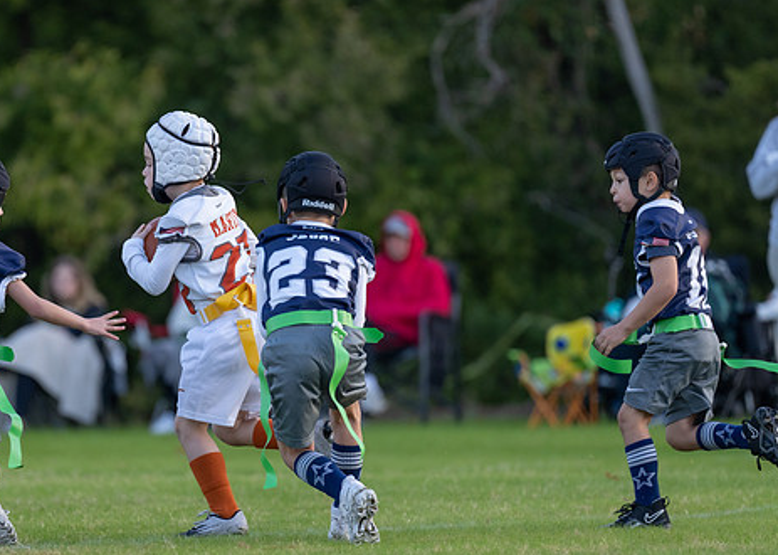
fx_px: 7110
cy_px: 316
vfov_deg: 4.5
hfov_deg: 6.3
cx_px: 204
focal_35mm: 322
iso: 800
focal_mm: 200
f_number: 2.8
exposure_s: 1/1000
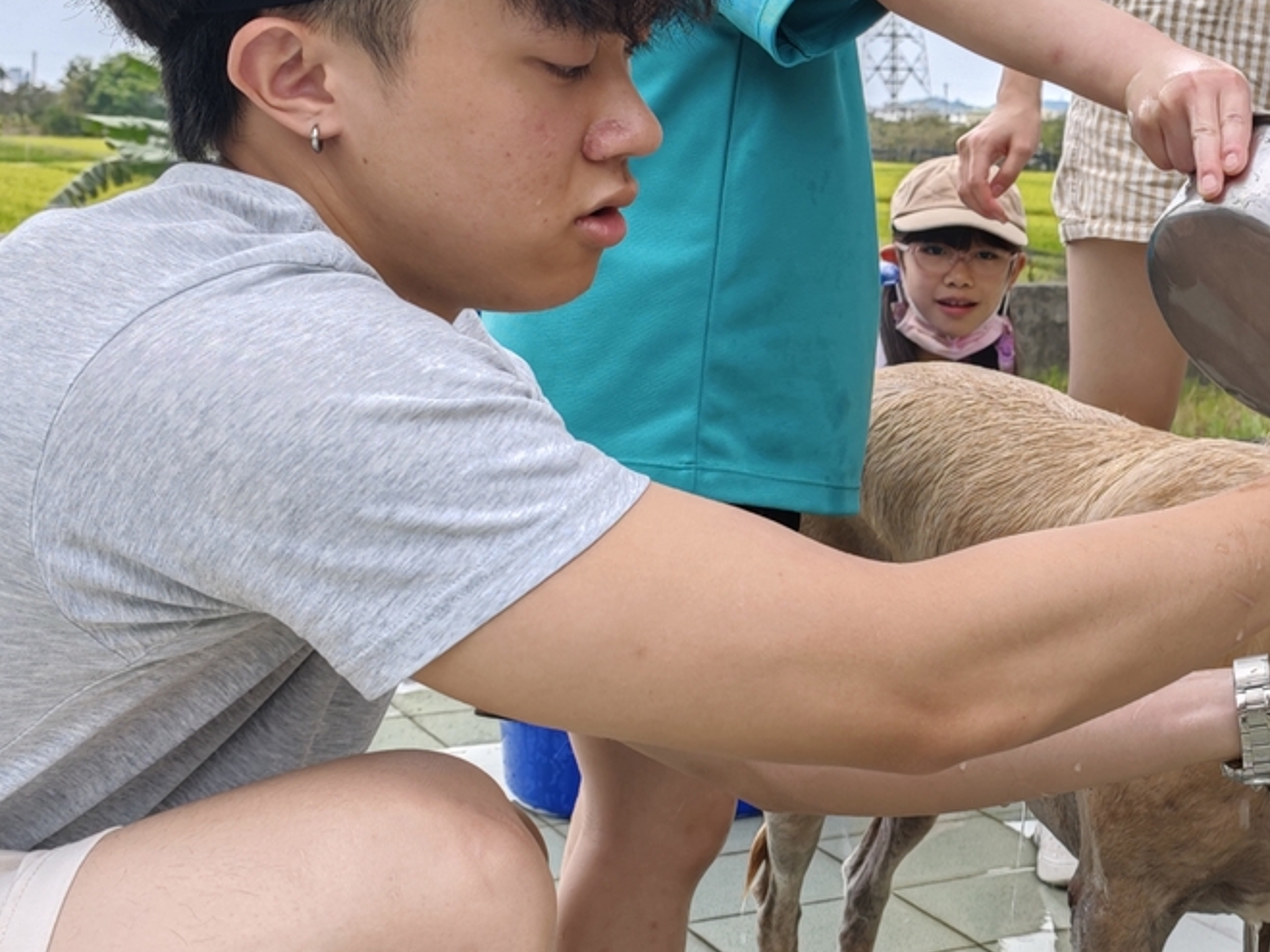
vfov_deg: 21.9
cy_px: 391
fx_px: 2458
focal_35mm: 67
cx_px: 1465
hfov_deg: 26.3
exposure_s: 1/121
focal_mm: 8.72
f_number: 2.8
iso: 50
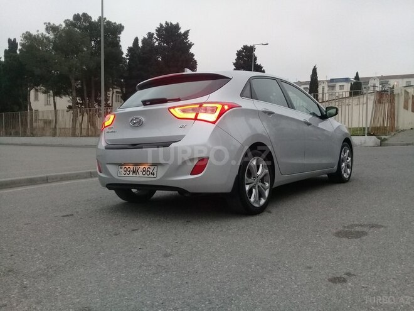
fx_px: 371
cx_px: 207
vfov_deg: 45.4
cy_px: 156
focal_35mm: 31
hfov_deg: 58.4
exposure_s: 1/33
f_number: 2.2
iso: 125
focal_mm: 3.3
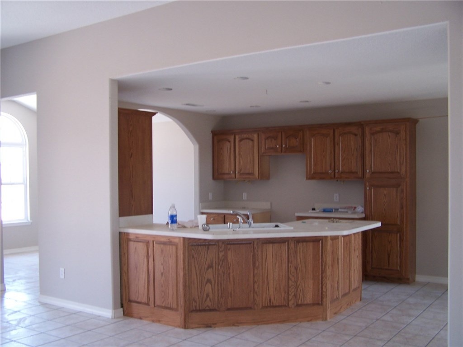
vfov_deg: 37.7
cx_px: 232
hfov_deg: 49.0
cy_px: 174
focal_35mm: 38
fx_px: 508
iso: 80
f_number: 2.8
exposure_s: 1/30
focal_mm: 6.3
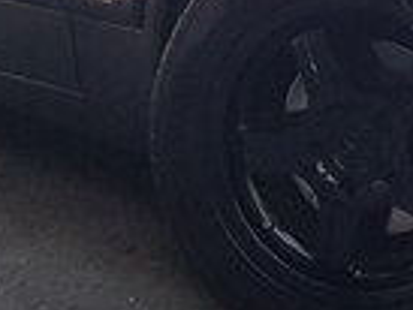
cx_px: 470
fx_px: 1493
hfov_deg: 15.3
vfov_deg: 11.5
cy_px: -113
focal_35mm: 125
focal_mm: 4.2
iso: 200
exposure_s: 1/50
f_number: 1.7
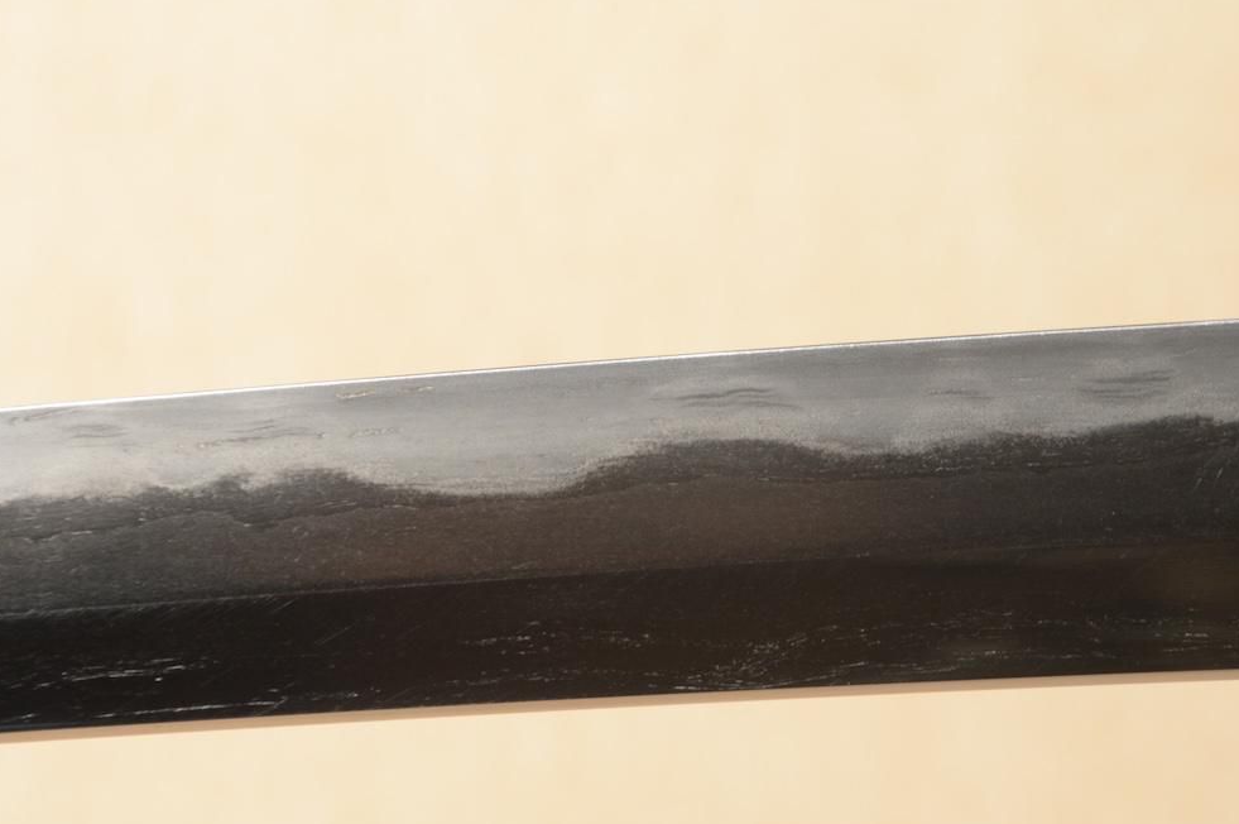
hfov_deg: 8.0
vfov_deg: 5.3
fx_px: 8836
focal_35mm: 257
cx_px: 875
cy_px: 399
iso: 400
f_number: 11
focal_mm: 120
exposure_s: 1/1.6
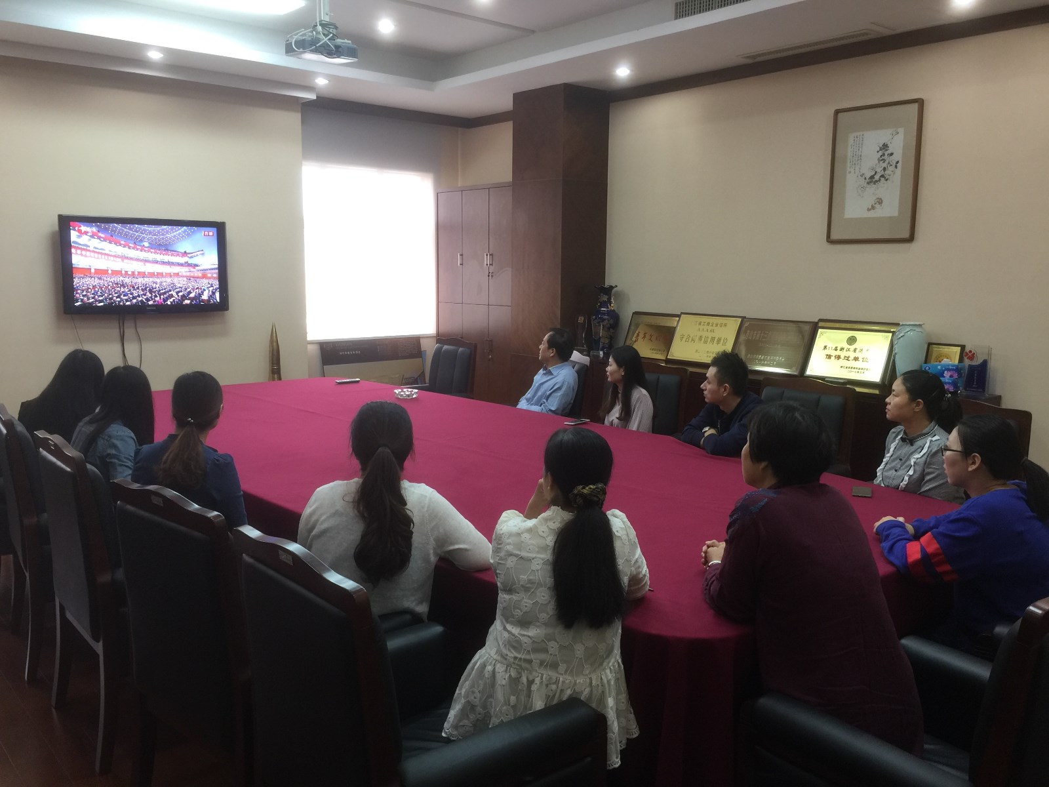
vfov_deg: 48.2
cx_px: 524
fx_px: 879
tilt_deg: -7.3
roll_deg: -2.3
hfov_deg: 61.7
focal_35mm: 29
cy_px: 394
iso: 40
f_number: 2.2
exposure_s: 1/17
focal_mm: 4.15
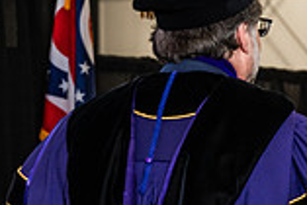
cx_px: 303
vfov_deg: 5.3
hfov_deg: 7.9
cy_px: 265
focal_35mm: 258
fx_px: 2202
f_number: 4.5
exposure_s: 1/200
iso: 1250
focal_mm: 70
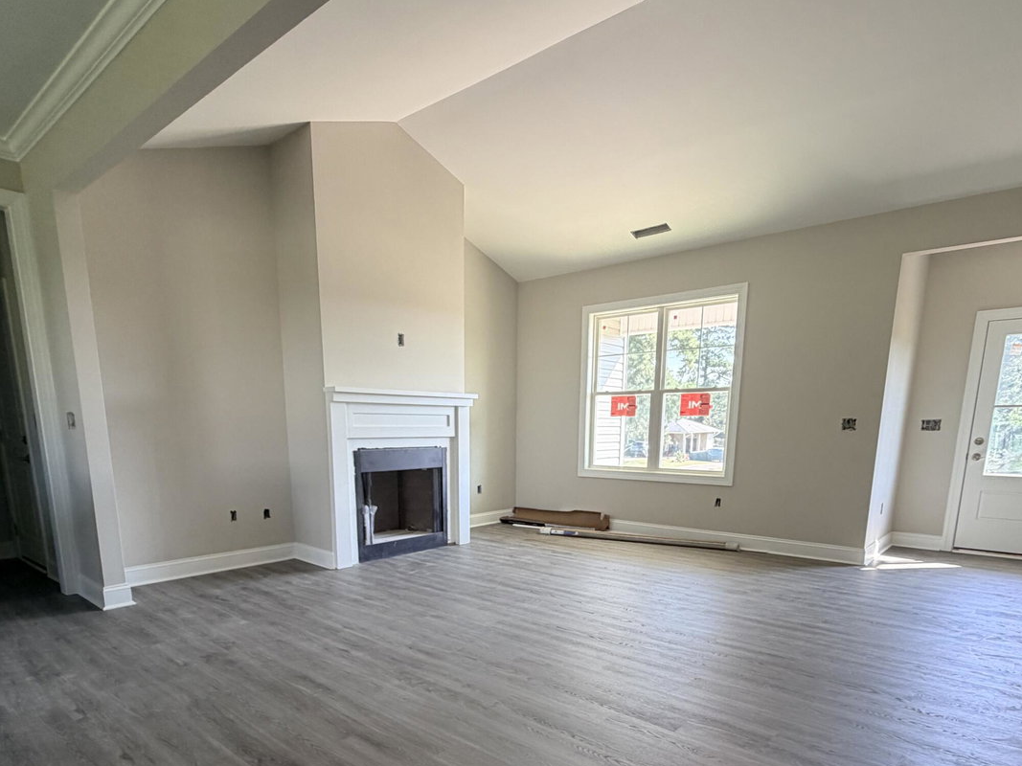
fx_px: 620
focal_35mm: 21
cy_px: 556
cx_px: 505
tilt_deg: -10.4
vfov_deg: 60.6
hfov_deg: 79.0
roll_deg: +0.2
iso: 160
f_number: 2.2
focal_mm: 2.22
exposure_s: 1/121
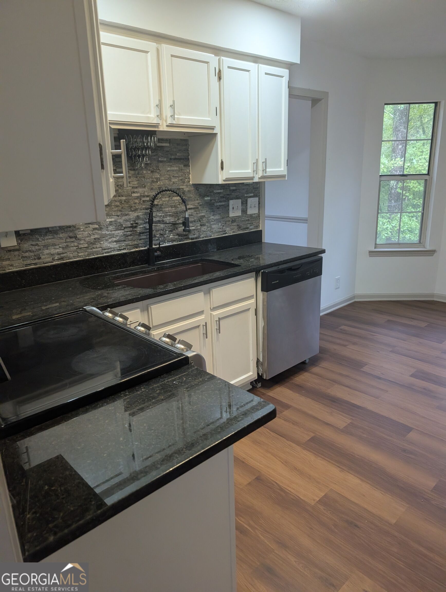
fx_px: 411
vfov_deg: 71.5
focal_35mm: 24
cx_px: 223
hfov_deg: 56.9
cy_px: 296
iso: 1230
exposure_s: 1/557
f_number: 1.68
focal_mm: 6.9
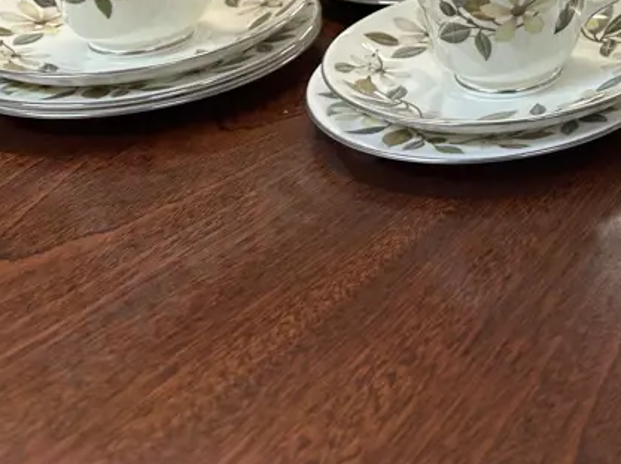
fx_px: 1058
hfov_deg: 30.0
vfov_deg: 22.9
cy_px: -82
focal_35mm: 59
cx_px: 652
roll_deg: +0.4
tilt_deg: -16.6
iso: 160
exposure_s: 1/100
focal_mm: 6.86
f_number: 1.78
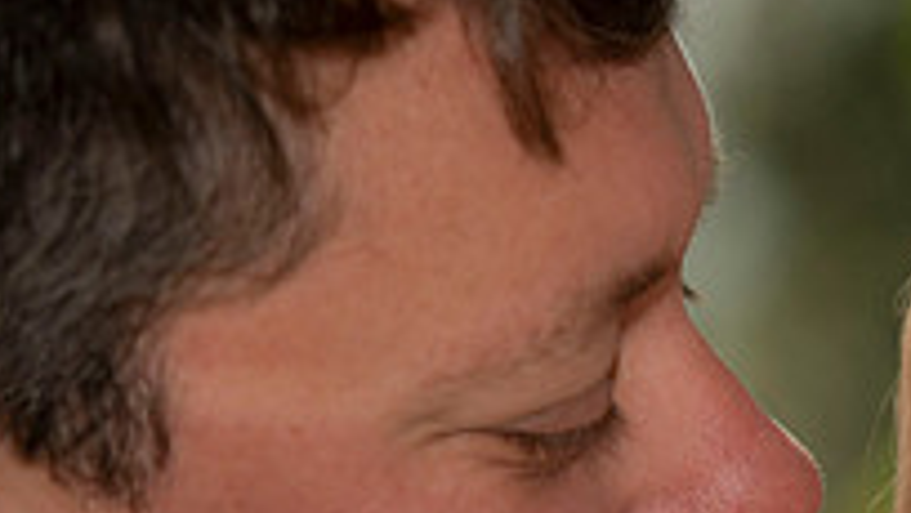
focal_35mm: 476
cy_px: 776
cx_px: 1014
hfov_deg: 4.5
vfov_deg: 2.6
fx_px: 11504
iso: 50
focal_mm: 160
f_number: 5
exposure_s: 1/250
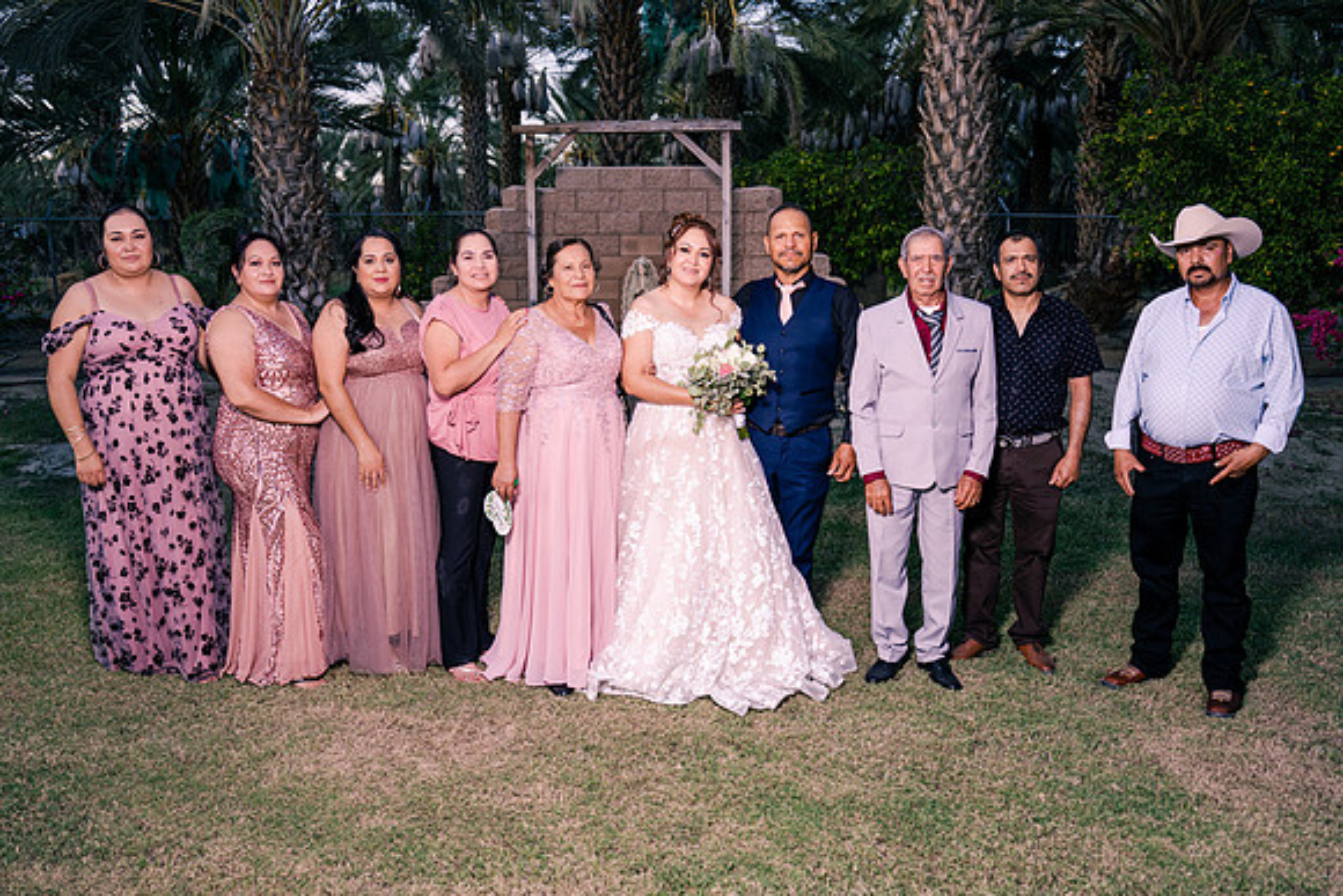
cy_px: 448
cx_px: 672
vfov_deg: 46.4
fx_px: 1045
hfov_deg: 65.5
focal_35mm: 28
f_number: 4
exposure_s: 1/400
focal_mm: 28
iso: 320
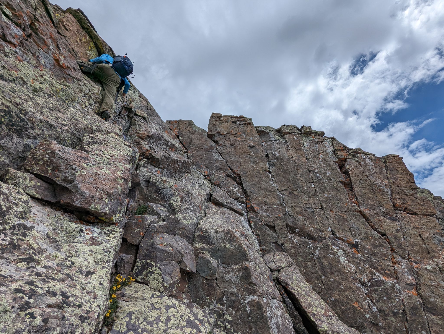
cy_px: 167
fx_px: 206
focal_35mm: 16
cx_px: 222
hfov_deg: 94.4
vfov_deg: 78.2
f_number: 2.2
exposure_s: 1/4219
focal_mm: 2.35
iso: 53
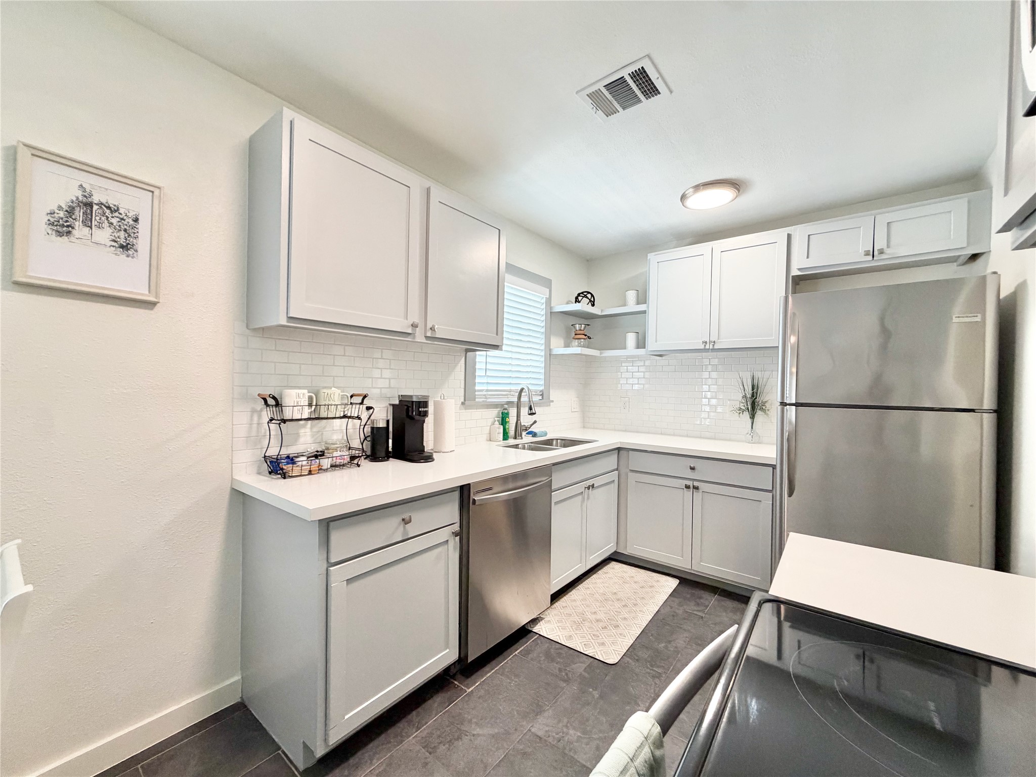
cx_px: 518
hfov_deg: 102.1
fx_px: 419
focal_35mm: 14
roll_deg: -1.3
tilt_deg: -1.3
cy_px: 388
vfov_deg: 85.7
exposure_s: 1/120
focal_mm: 2.22
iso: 250
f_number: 2.2
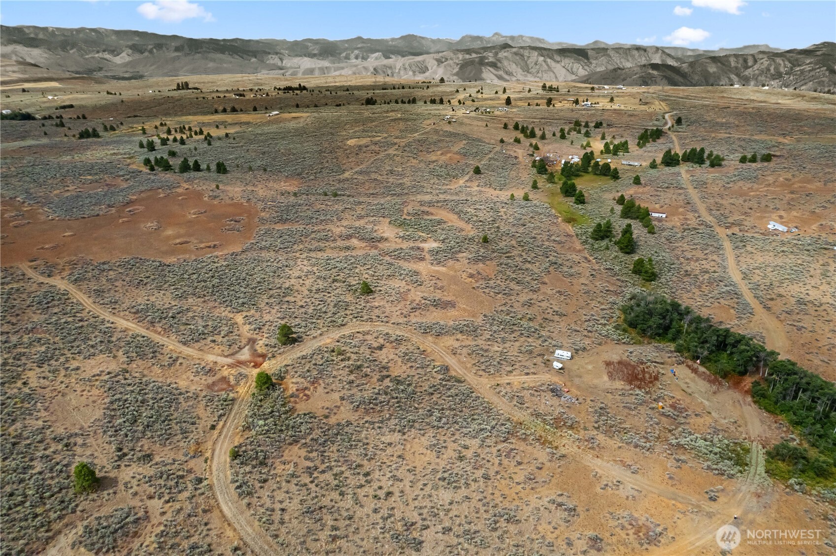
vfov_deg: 57.2
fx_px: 511
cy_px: 278
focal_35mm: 22
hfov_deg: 78.6
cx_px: 418
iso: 100
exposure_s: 1/8000
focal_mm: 8.38
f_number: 2.8
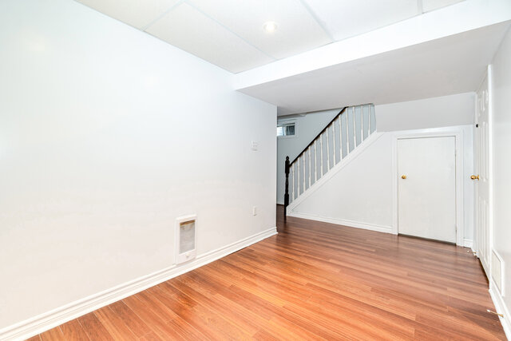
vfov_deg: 77.4
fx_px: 213
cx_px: 256
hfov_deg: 100.4
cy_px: 170
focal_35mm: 15
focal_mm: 10
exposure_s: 1/3
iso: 50
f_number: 7.1
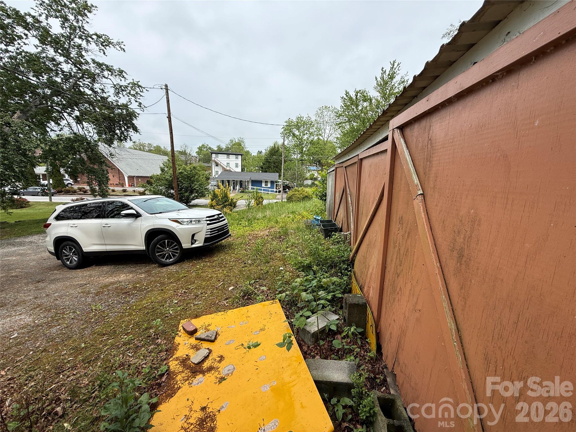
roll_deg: -0.8
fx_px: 233
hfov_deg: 102.1
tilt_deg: -8.4
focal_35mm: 14
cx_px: 288
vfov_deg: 85.7
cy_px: 216
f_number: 2.2
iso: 50
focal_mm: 2.22
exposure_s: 1/1189
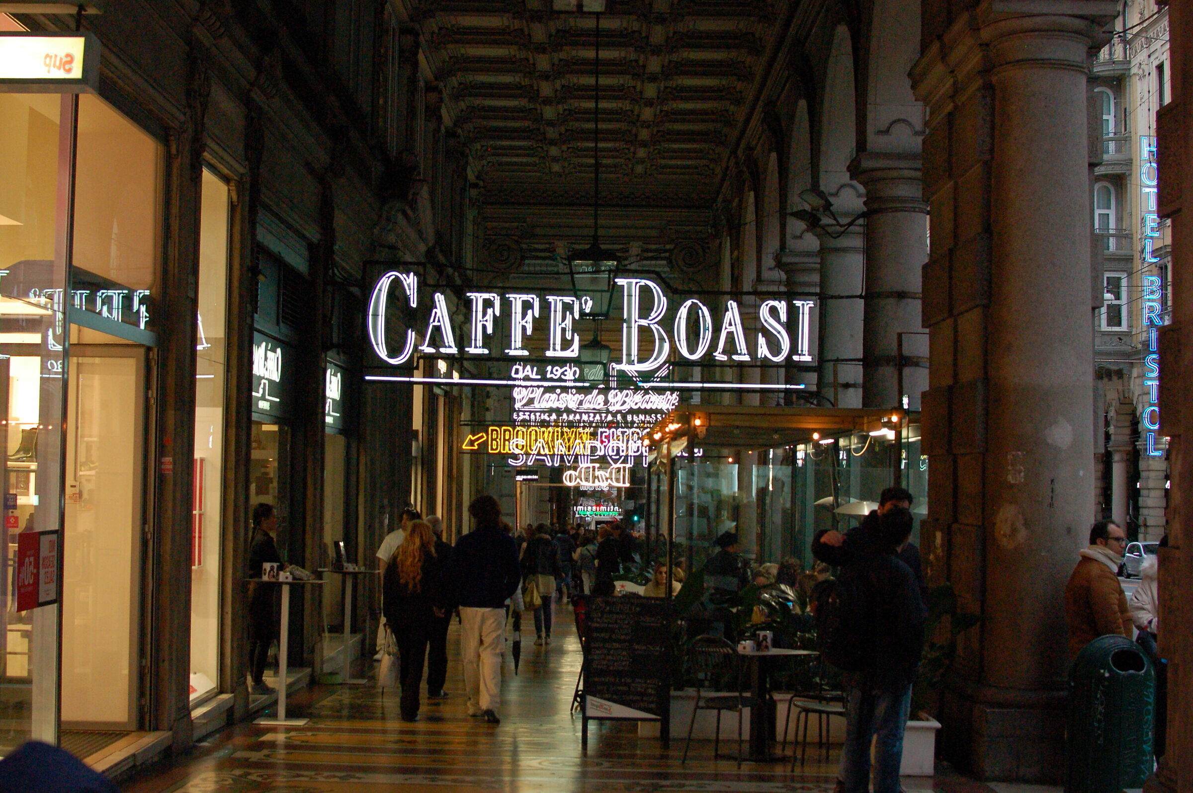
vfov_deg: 25.7
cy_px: 396
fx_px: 1738
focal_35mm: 52
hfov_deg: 37.9
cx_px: 596
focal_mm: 35
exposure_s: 1/100
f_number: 4
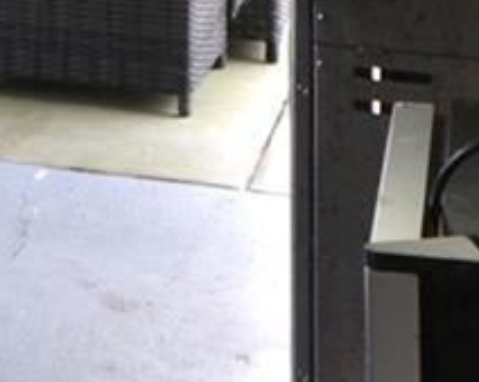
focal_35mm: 160
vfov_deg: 9.0
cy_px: -439
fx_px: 2259
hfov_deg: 10.7
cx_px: -599
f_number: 7.1
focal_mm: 15
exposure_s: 1/20
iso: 100
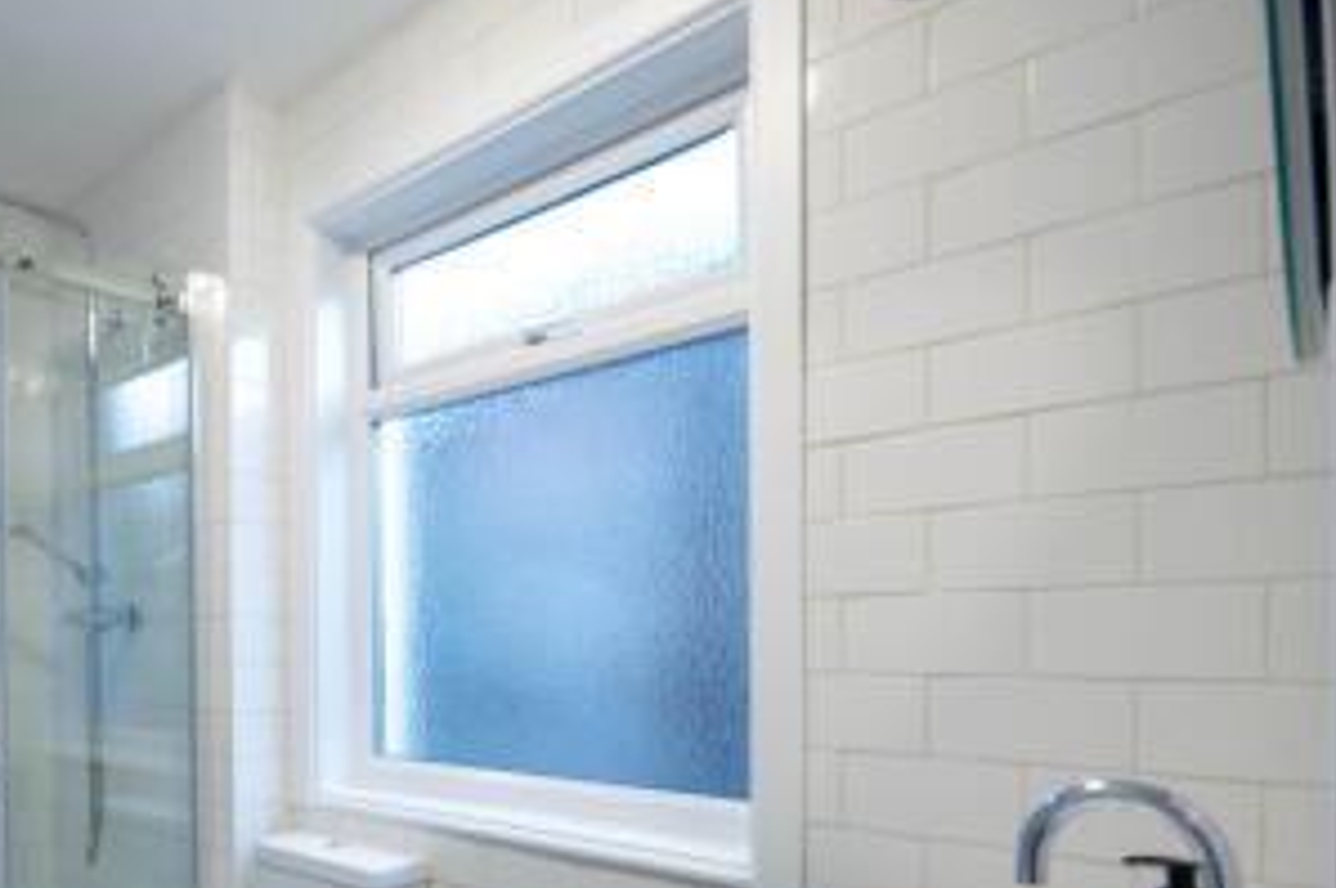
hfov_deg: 69.6
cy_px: 662
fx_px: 890
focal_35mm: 24
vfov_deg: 50.9
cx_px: 359
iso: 250
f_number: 6.3
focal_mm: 10
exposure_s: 1/6
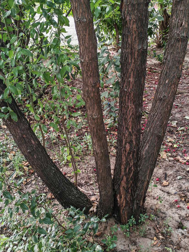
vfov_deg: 39.7
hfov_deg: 30.3
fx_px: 349
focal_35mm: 48
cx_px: 94
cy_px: 126
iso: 125
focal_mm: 6.12
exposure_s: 1/100
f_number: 1.9
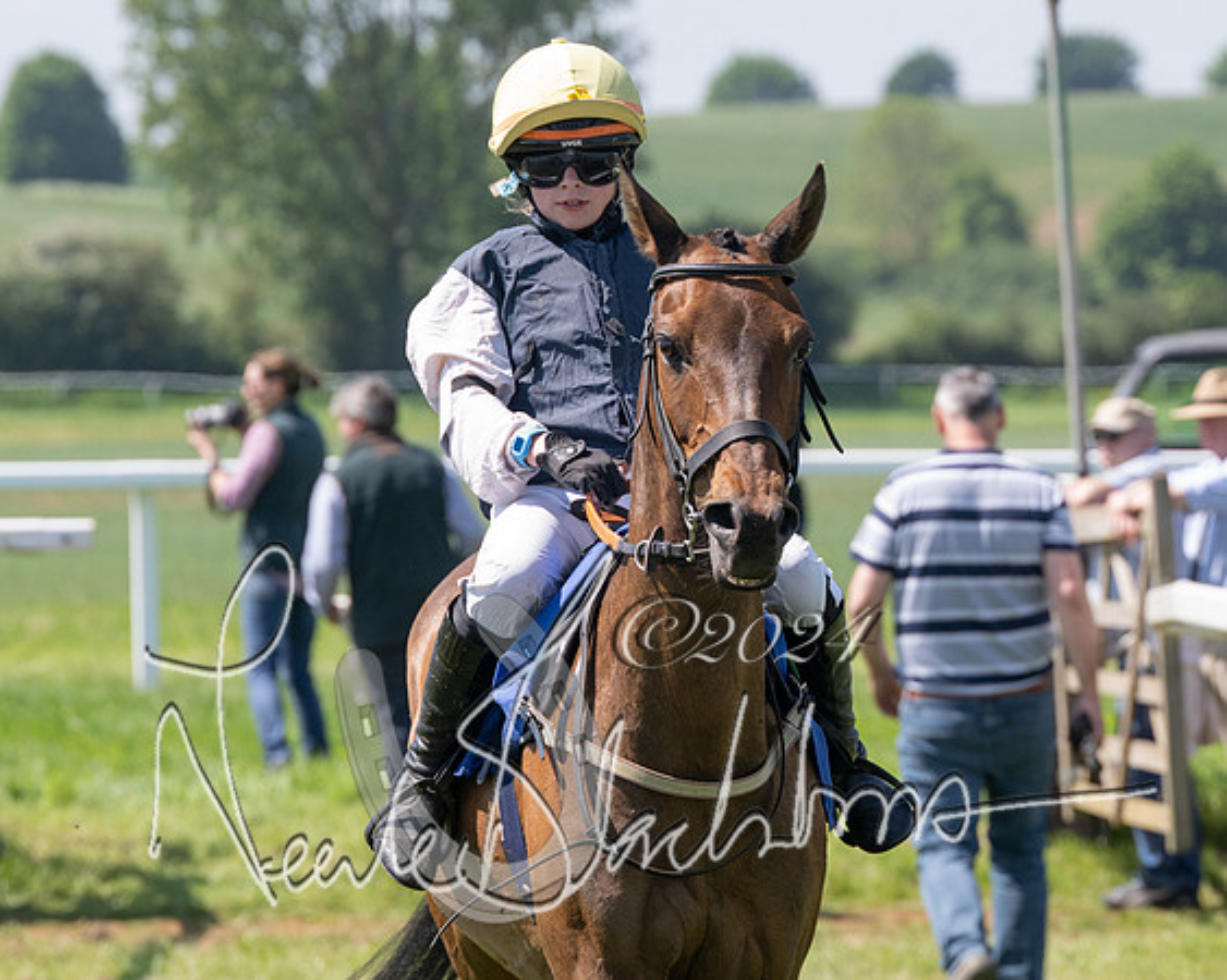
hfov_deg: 7.2
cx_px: 699
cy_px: 405
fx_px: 9721
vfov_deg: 5.8
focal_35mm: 268
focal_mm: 135
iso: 400
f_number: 5
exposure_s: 1/1250
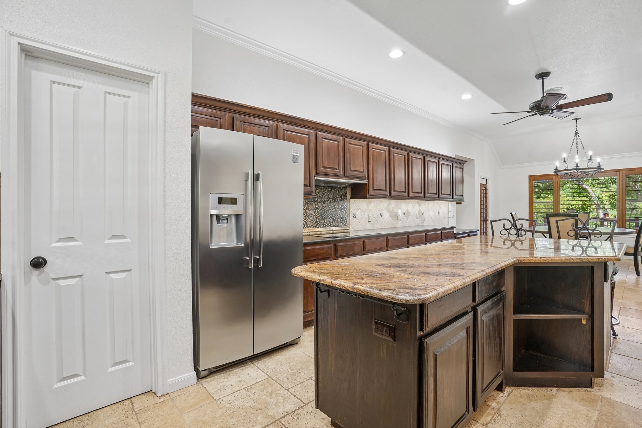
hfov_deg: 96.7
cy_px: 214
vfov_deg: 73.7
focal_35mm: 16
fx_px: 285
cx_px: 321
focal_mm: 16
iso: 400
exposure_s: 1/10
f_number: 8
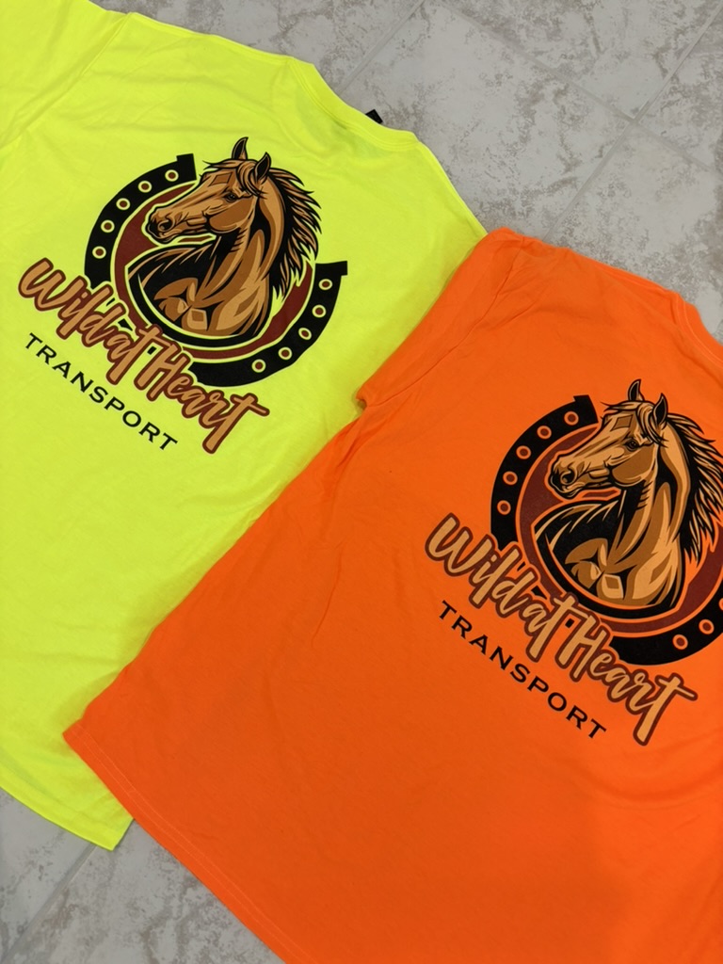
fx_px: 724
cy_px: 482
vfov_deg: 67.3
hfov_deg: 53.1
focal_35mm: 26
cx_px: 362
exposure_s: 1/60
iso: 125
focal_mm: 5.96
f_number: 1.6
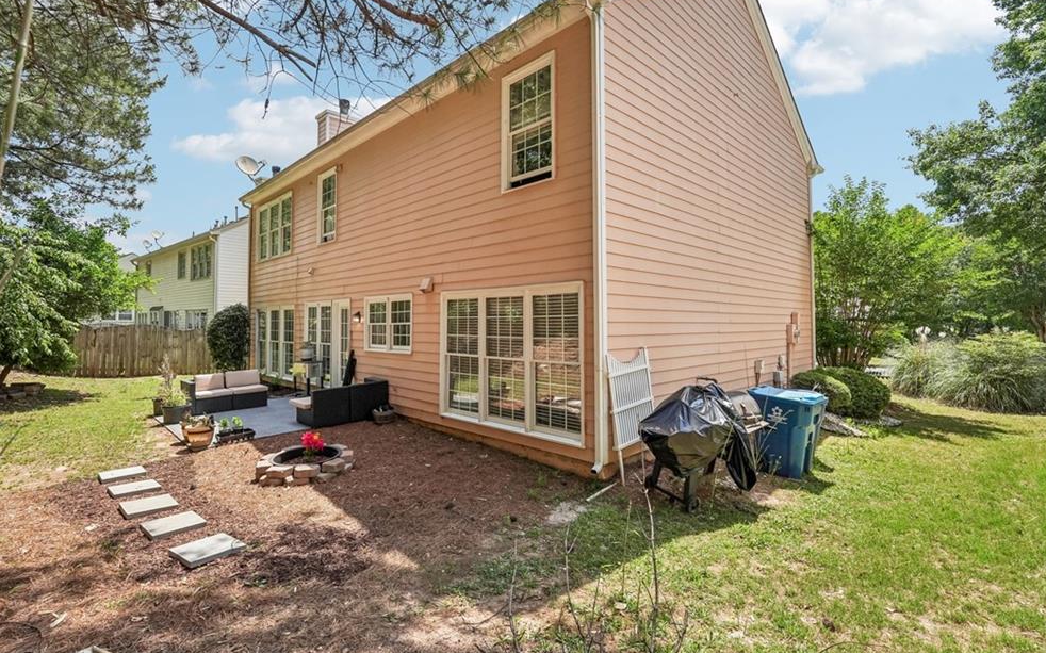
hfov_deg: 94.4
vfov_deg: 67.9
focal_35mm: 17
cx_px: 527
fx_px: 484
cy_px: 302
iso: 800
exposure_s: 1/1250
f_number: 8
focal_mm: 16
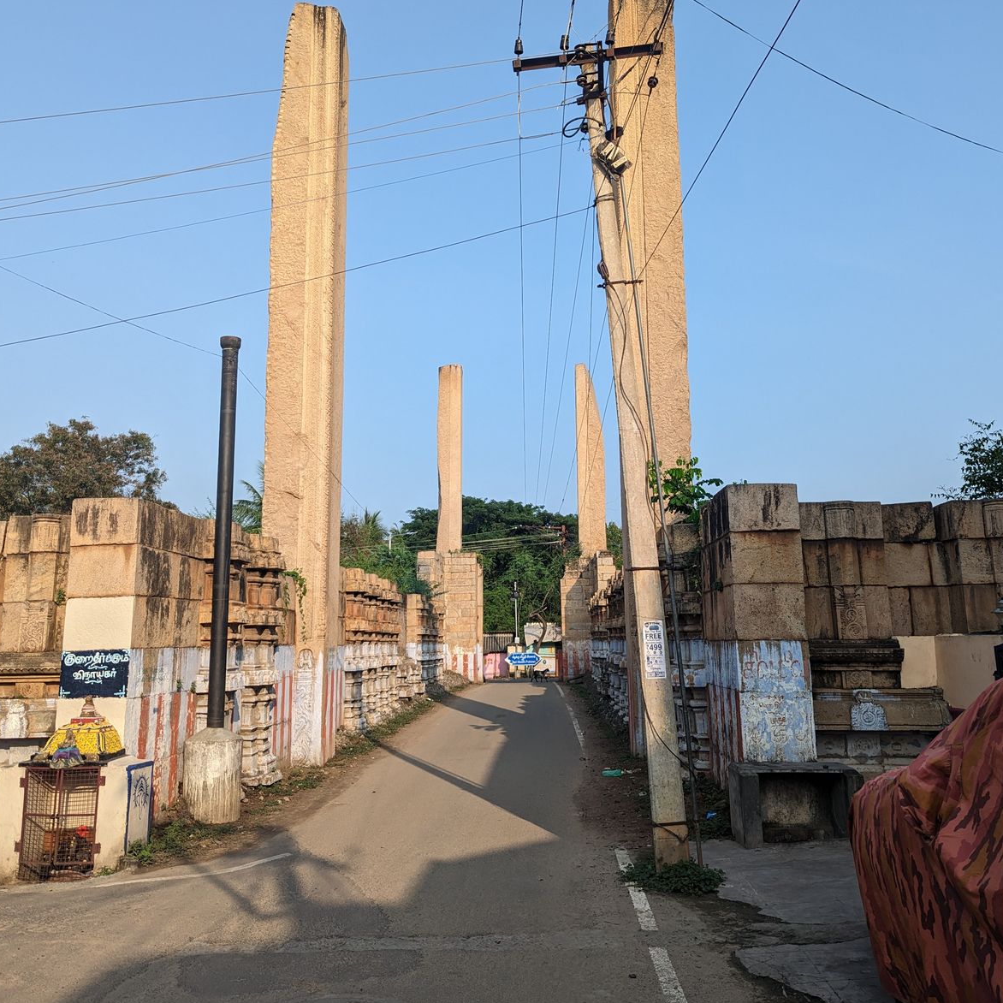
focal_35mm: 29
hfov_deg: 55.6
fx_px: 951
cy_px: 451
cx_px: 506
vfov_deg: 55.5
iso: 43
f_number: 1.85
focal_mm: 6.81
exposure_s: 1/1316
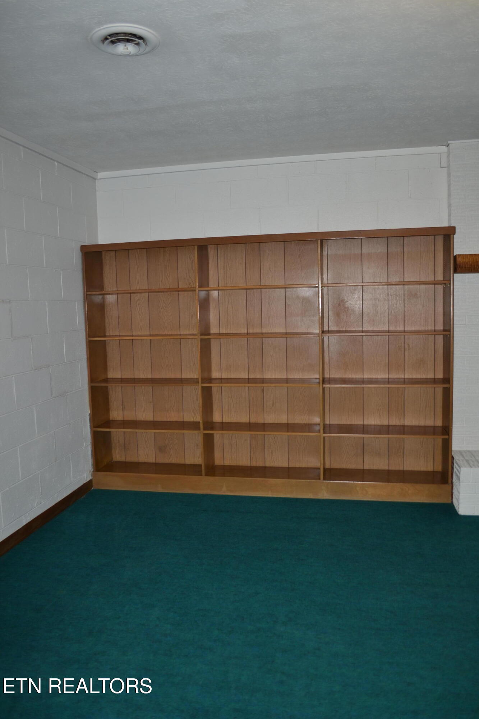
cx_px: 240
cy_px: 360
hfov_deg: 47.9
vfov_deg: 67.4
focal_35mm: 27
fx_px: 539
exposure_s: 1/60
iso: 100
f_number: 3.5
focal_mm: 18
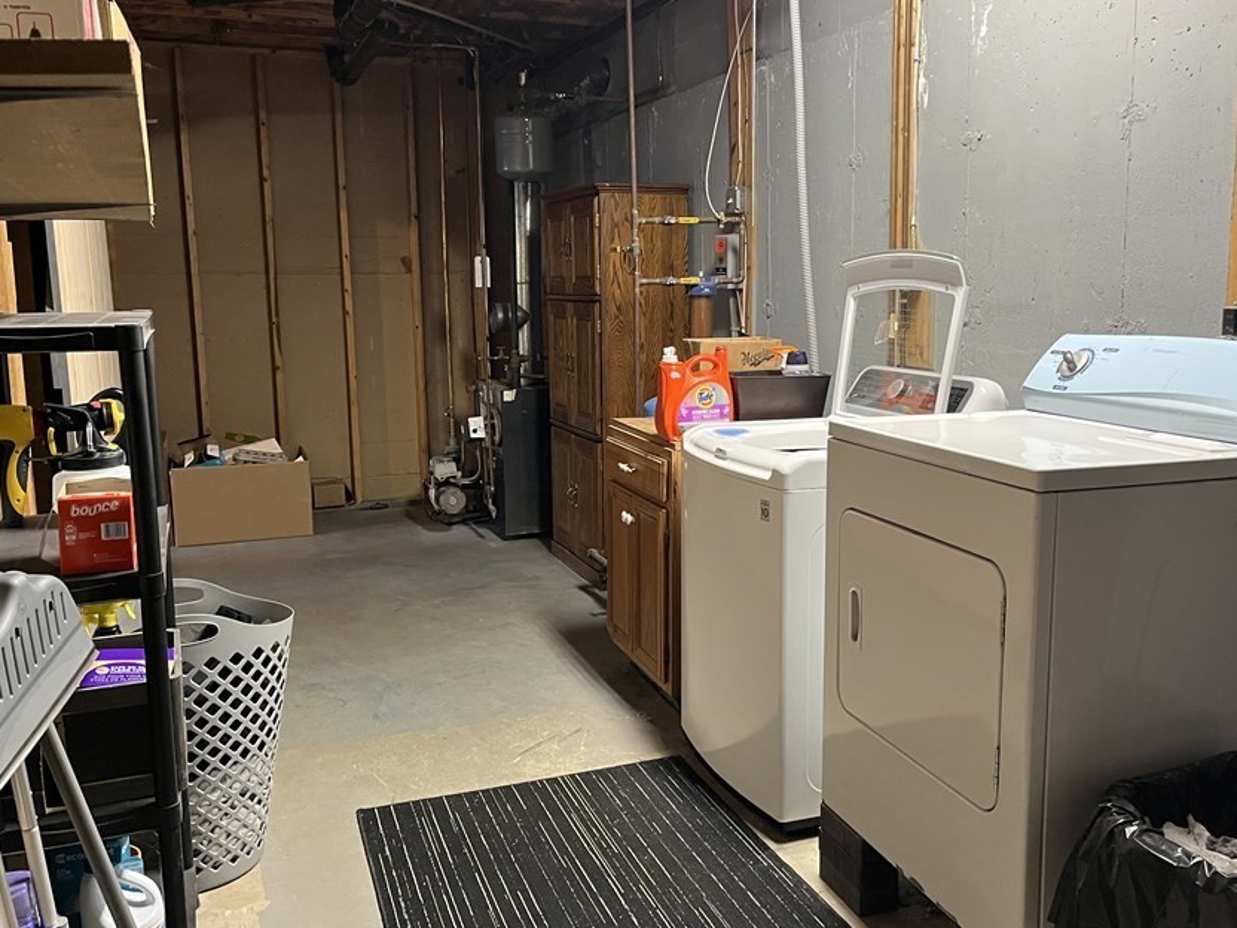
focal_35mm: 32
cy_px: 464
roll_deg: +0.5
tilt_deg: -8.2
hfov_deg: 56.7
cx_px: 668
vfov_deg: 44.2
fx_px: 1144
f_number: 1.6
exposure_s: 1/60
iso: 200
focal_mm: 5.1
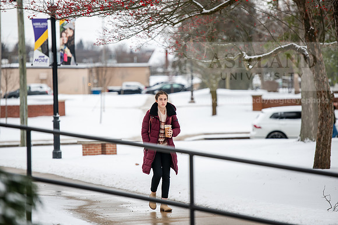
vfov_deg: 7.4
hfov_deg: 11.1
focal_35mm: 185
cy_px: 112
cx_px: 169
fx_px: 1737
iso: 125
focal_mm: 185
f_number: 3.5
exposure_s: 1/640
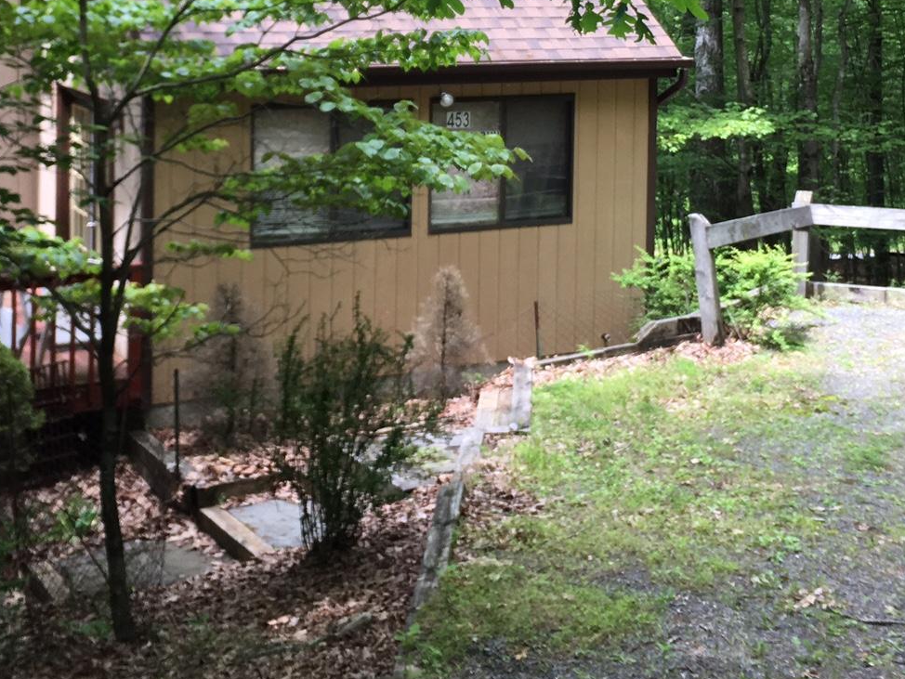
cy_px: 49
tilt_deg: -2.6
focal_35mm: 60
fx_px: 1569
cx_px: 432
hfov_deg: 32.2
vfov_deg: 23.7
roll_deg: -1.1
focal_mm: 4.15
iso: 25
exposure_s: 1/121
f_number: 2.2
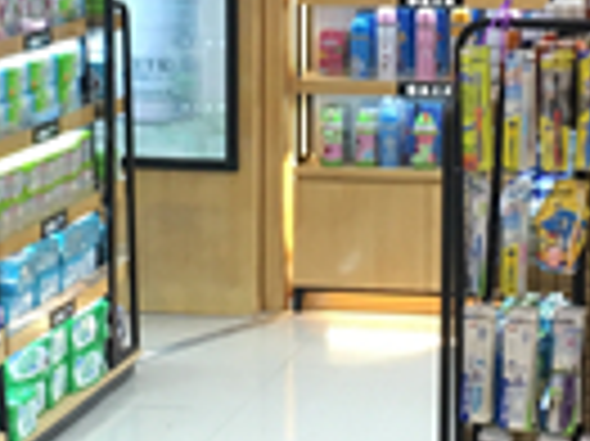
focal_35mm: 140
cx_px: 293
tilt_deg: -4.1
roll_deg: +0.7
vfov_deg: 10.5
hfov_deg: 14.1
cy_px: 9
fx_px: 2384
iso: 32
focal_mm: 4.15
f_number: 2.2
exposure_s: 1/33
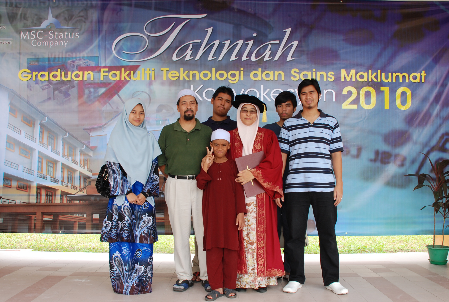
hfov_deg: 51.8
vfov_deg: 36.1
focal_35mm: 37
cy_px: 164
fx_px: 462
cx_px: 216
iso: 200
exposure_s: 1/100
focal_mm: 20
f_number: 5.6
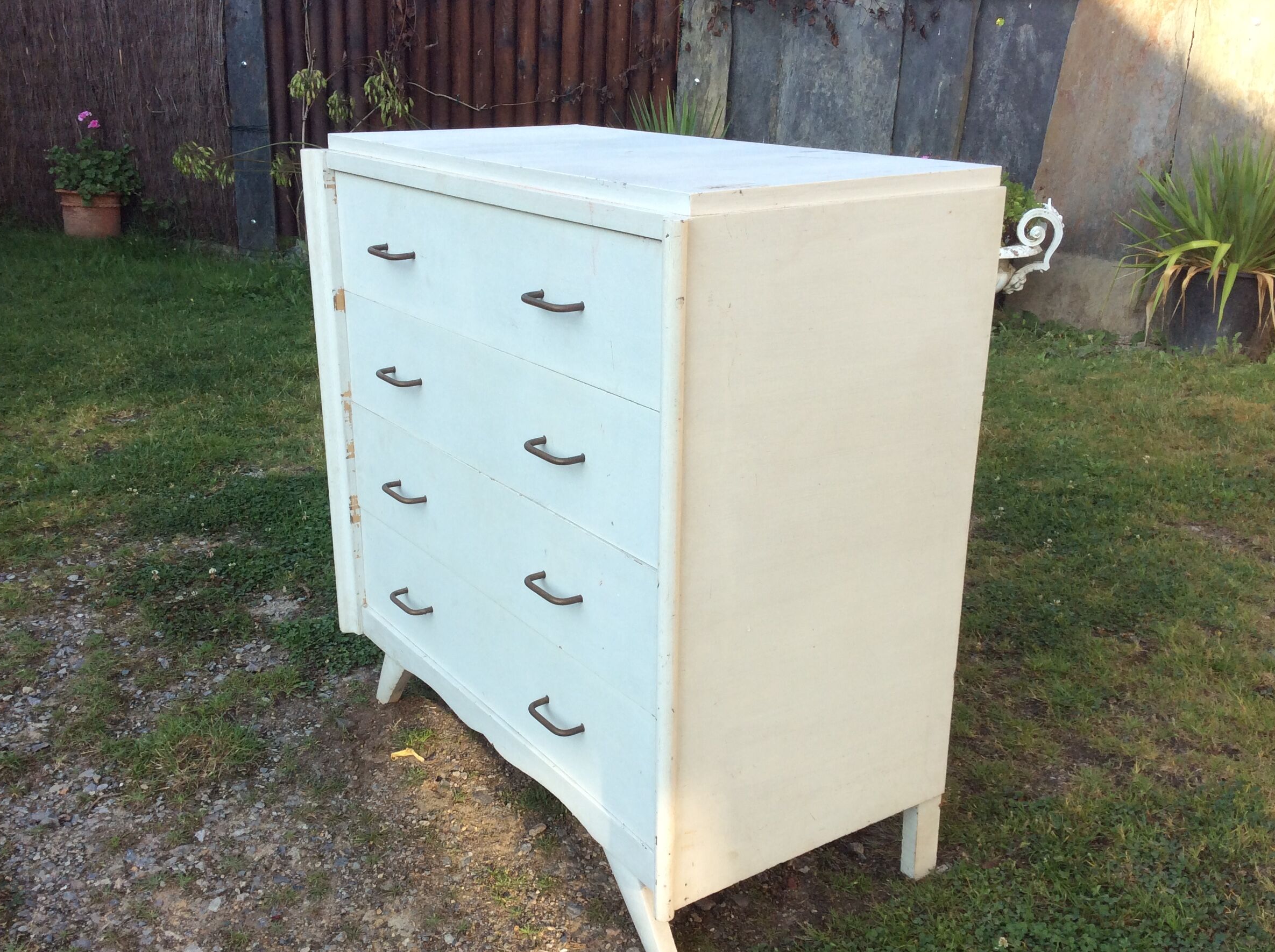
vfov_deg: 40.6
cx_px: 590
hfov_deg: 52.6
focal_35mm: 35
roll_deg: -0.9
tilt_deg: -19.7
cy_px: 503
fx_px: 1287
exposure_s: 1/336
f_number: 2.4
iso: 32
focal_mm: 3.3
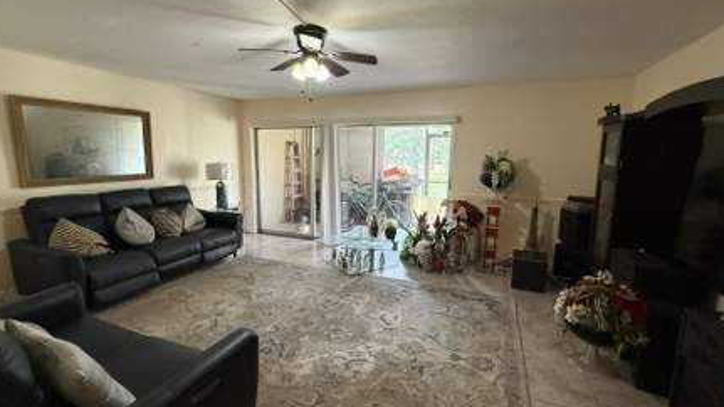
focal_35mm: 17
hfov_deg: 96.0
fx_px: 326
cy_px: 204
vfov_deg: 63.9
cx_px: 365
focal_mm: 2.22
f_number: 2.2
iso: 500
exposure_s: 1/120
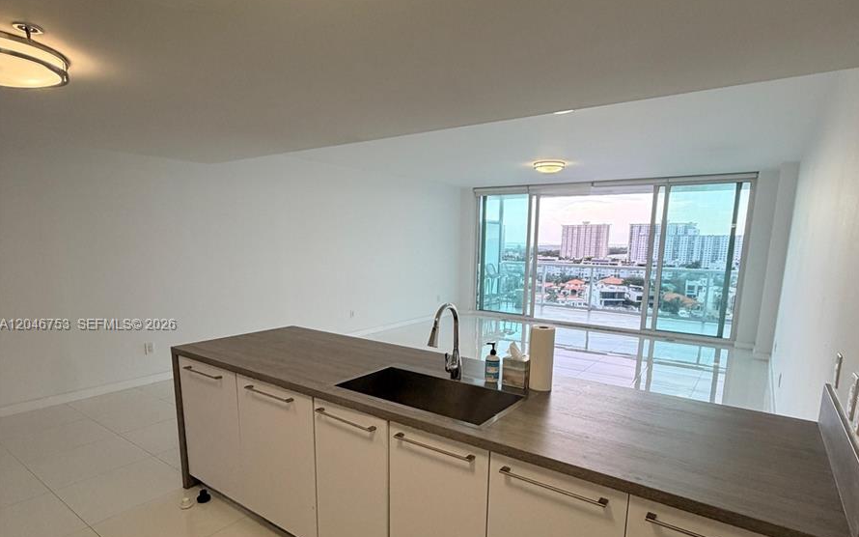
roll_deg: -0.6
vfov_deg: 59.1
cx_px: 431
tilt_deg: -9.0
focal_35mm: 20
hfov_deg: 85.1
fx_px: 468
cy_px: 325
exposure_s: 1/120
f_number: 2.2
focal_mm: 2.22
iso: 200
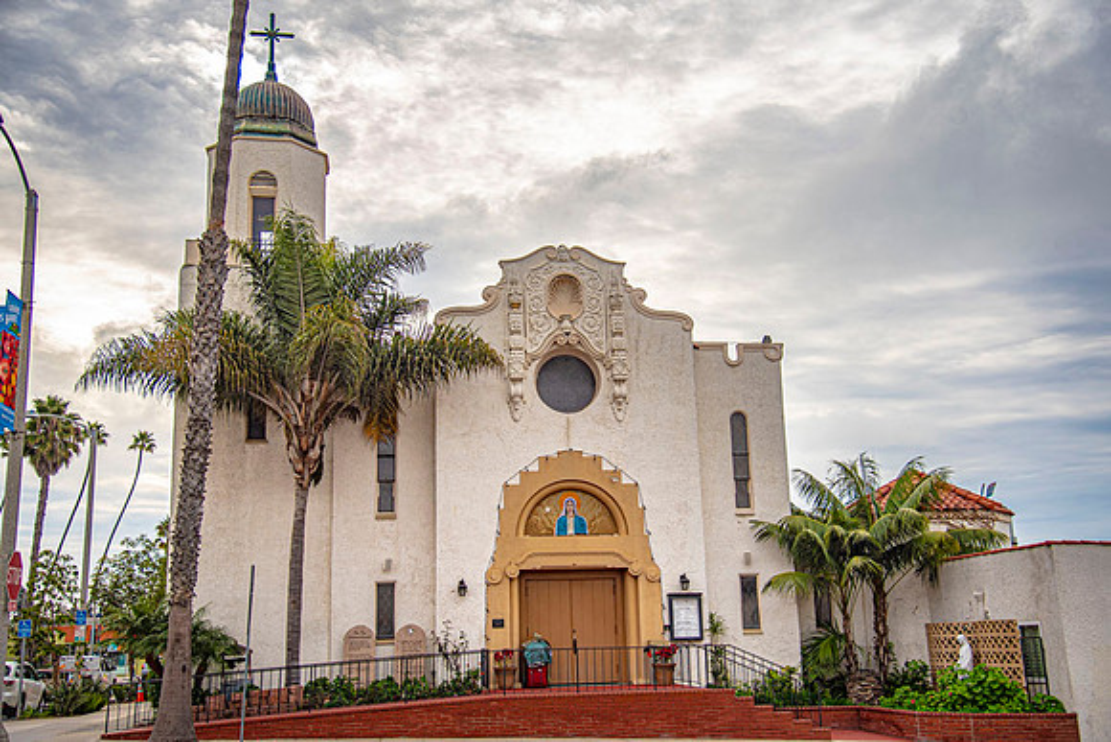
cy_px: 371
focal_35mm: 38
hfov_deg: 50.3
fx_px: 1183
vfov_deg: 34.8
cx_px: 558
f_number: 4
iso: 160
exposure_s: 1/1000
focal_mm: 38
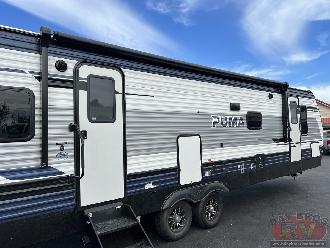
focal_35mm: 26
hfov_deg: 67.3
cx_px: 165
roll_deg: +1.1
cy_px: 124
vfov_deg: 53.1
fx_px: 248
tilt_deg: +2.5
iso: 50
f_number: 1.5
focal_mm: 5.7
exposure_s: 1/3077
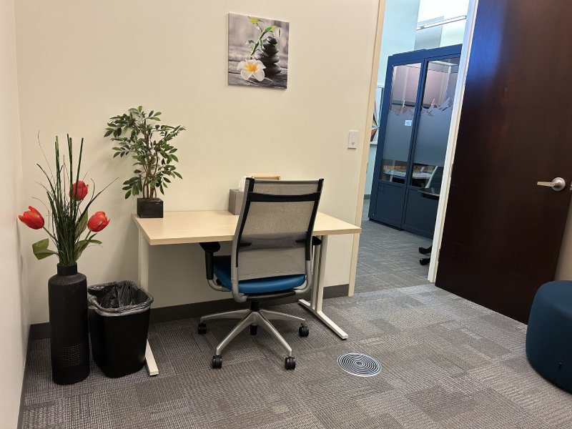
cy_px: 214
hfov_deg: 67.3
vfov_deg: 53.1
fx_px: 430
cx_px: 286
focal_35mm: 26
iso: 160
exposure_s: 1/60
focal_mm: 5.7
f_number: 1.5
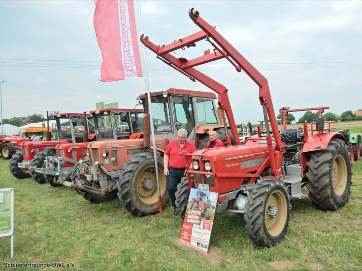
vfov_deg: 54.9
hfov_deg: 69.4
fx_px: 261
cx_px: 181
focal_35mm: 25
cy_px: 136
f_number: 3.7
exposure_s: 1/800
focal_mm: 4.5
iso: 125
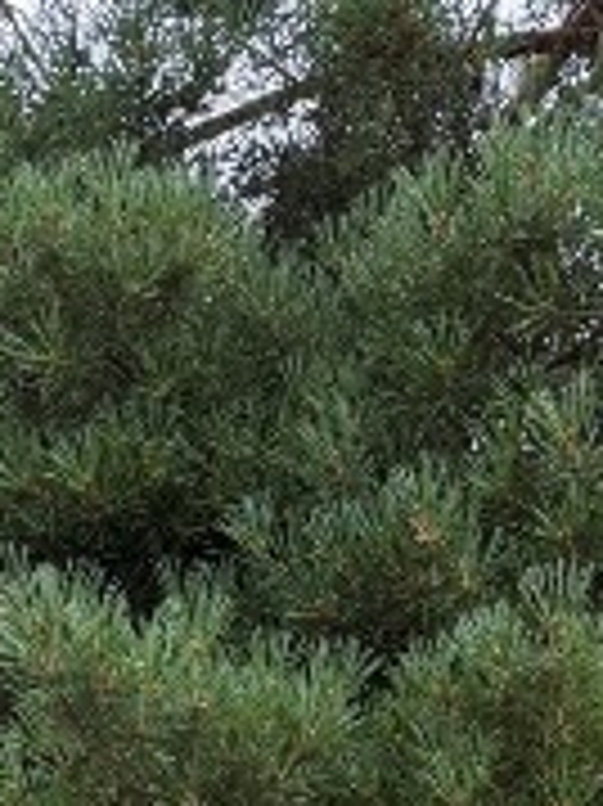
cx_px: -360
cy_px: 1702
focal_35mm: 103
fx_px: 2395
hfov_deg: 13.4
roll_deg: -1.0
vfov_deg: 14.9
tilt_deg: +2.3
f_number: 1.78
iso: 100
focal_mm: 6.76
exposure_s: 1/461
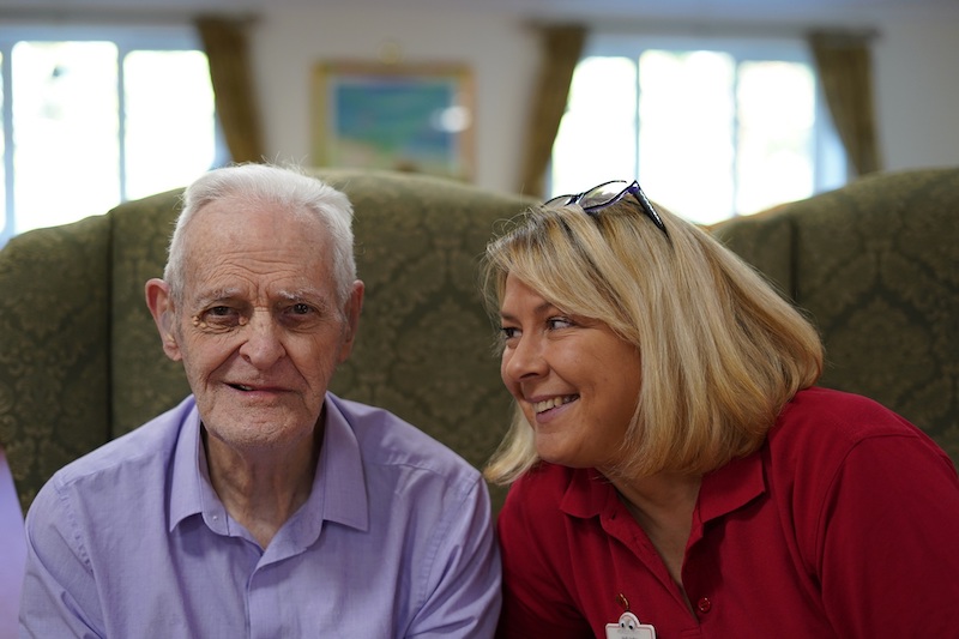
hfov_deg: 39.6
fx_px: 1332
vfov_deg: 27.0
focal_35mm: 50
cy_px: 320
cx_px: 480
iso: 640
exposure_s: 1/100
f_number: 2.2
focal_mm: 50
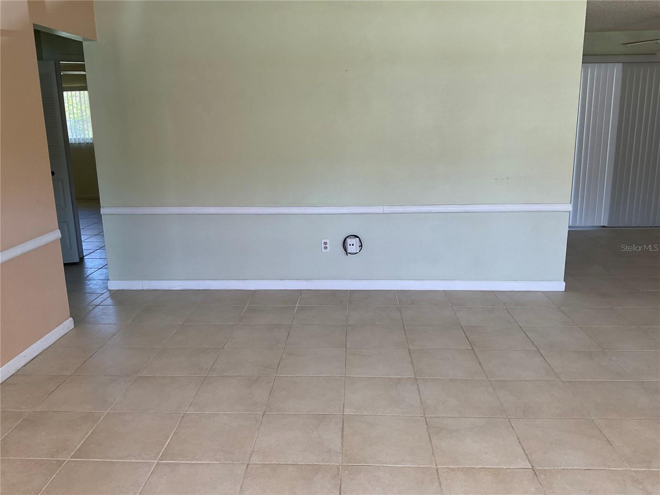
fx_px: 553
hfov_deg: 61.7
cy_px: 248
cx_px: 330
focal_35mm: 29
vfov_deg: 48.2
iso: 64
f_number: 1.8
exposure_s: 1/120
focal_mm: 3
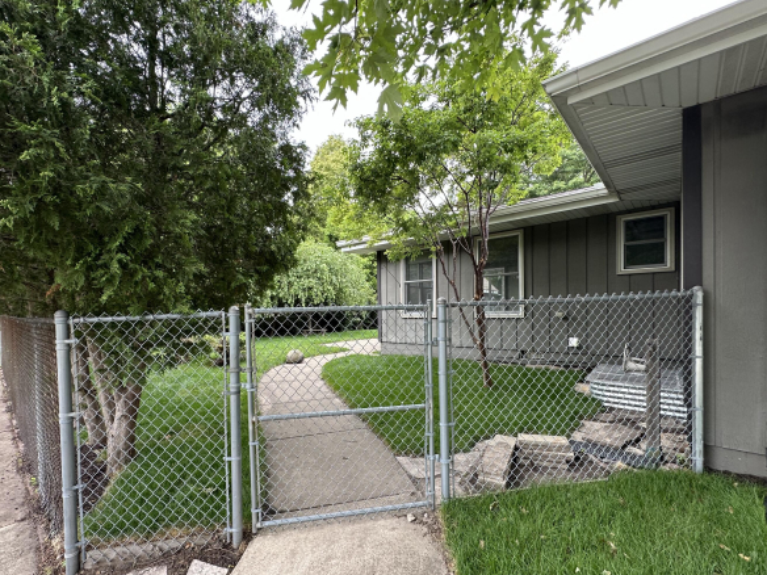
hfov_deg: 94.4
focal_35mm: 16
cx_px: 368
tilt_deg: +0.4
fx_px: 355
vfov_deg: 77.9
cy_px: 314
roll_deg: +0.7
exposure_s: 1/99
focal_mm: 2.22
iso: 64
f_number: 2.2
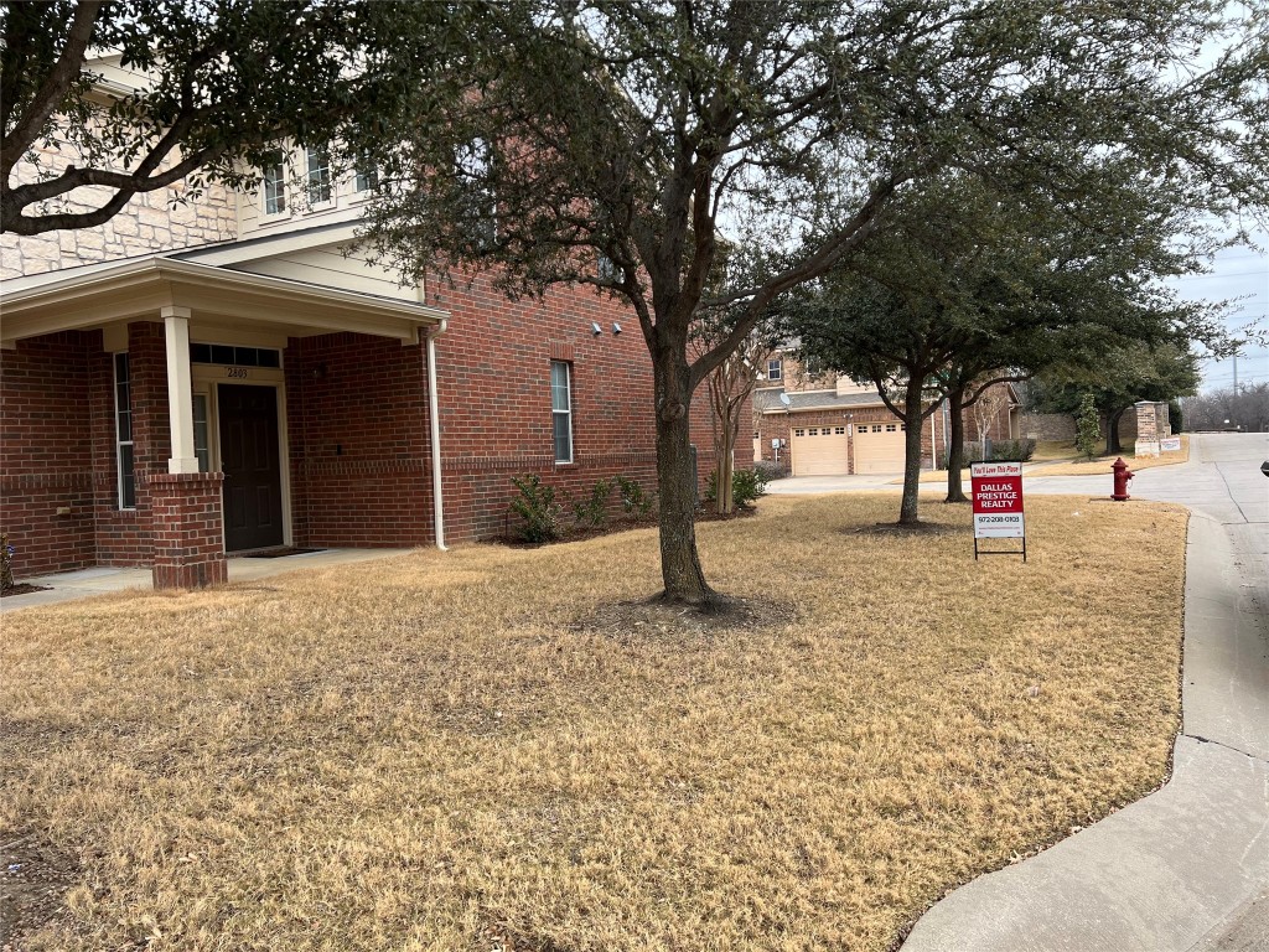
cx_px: 634
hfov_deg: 67.3
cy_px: 476
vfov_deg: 53.1
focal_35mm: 26
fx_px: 953
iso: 50
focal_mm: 5.7
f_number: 1.5
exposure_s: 1/1019
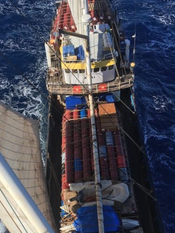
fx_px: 256
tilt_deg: -56.0
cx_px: 76
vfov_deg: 49.0
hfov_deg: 37.7
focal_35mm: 38
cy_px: 122
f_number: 2.2
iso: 25
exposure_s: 1/1451
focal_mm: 4.15
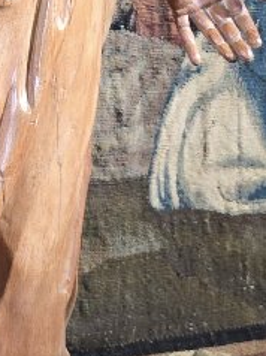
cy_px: -6
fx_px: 1191
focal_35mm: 116
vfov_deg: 16.6
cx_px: -88
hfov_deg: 12.3
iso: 320
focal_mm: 6.3
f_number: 1.7
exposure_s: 1/57.5
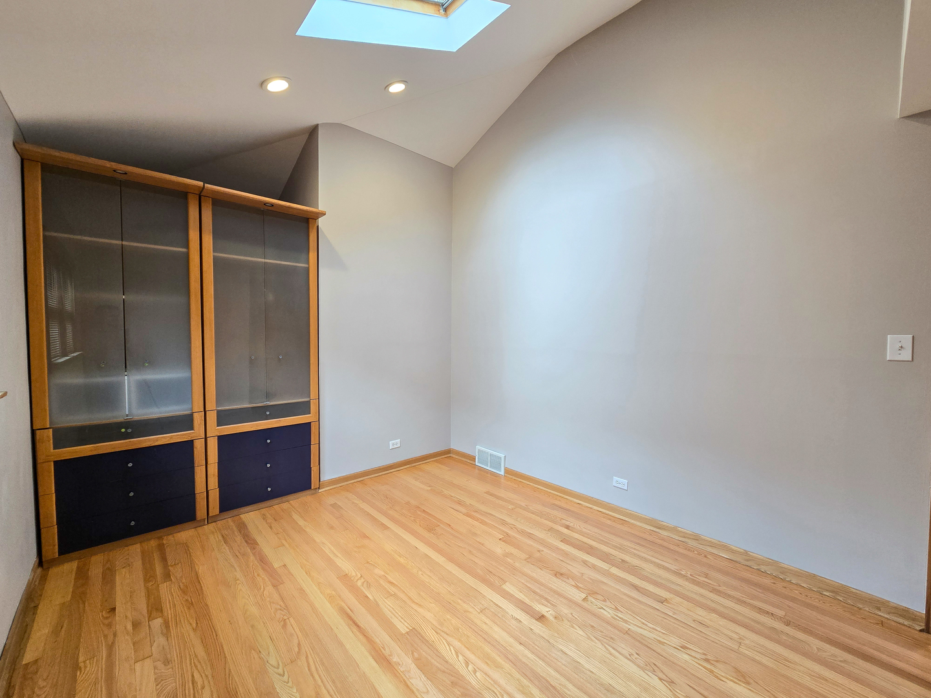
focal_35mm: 13
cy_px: 349
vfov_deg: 89.9
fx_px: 350
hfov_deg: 106.2
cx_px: 466
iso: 80
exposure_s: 1/60
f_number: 2.2
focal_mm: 2.2
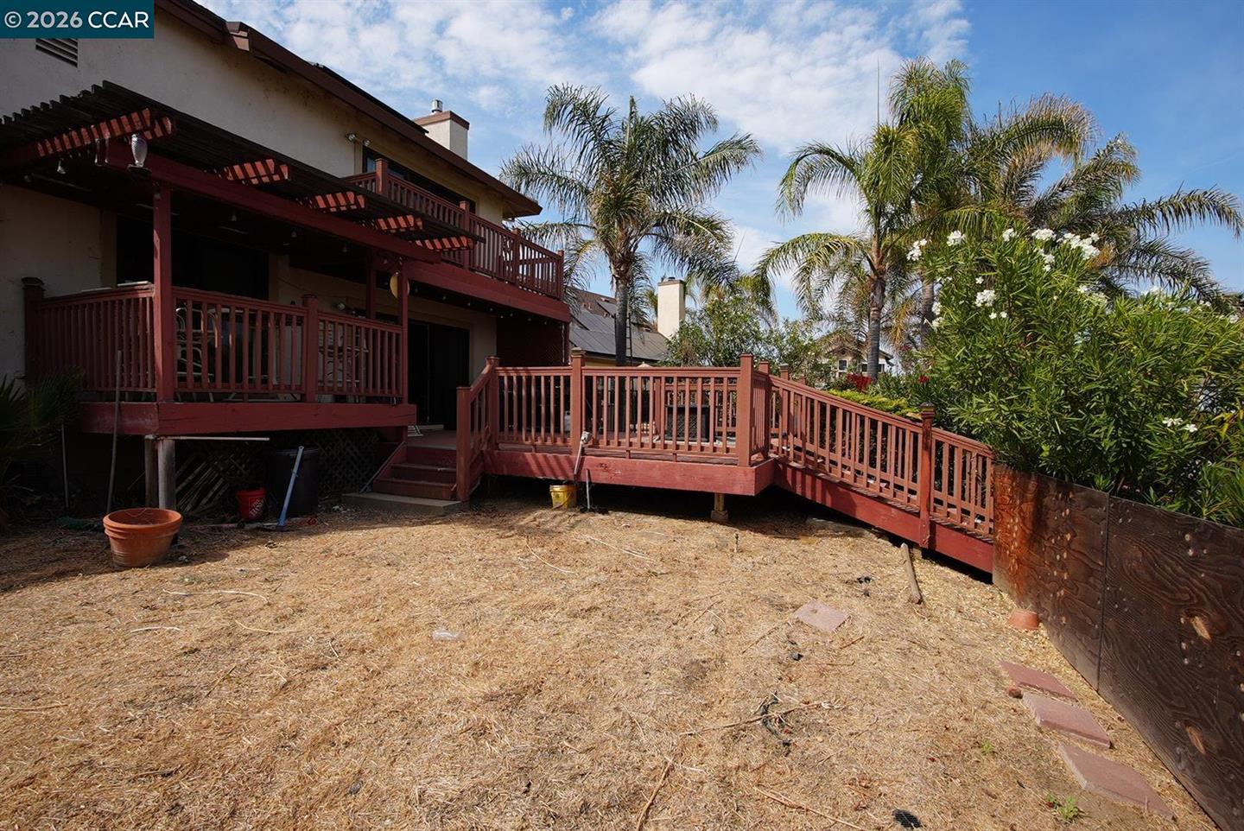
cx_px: 622
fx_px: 553
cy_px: 416
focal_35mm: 16
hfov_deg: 96.7
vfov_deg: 73.8
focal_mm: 11
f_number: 5
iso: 80
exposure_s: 1/500
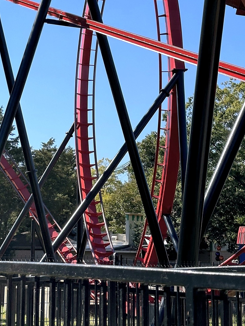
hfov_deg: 15.2
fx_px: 916
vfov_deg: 19.9
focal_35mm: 97
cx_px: 65
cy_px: 41
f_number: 1.78
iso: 64
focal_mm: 6.86
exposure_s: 1/3876
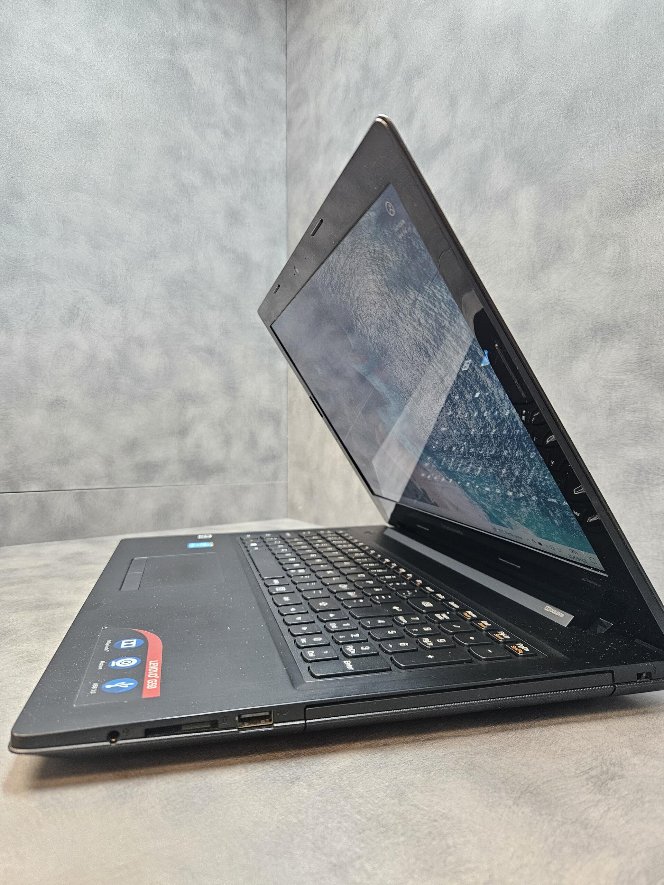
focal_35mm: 23
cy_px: 442
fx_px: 588
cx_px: 332
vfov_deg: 73.9
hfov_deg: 58.9
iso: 500
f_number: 1.8
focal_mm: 5.4
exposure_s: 1/100
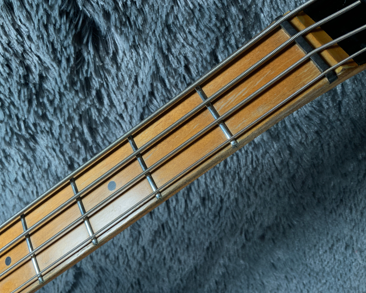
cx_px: 174
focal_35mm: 31
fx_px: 336
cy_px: 143
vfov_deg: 47.1
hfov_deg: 57.2
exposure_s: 1/104
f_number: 1.8
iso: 25
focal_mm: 3
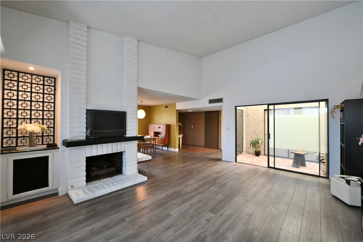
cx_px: 182
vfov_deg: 77.4
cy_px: 121
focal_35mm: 15
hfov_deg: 100.4
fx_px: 151
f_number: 14
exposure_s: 1/60
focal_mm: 15
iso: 10000
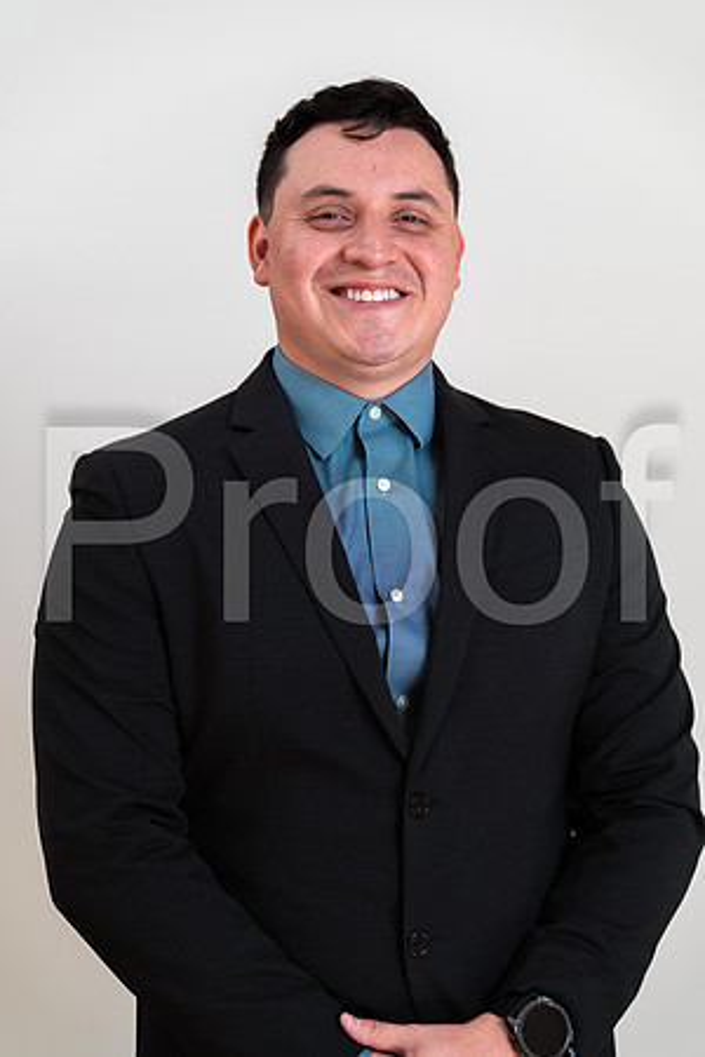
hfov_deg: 16.1
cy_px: 528
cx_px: 352
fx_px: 2497
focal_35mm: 85
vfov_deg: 23.9
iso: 50
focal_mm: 85
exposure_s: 1/160
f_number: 2.8
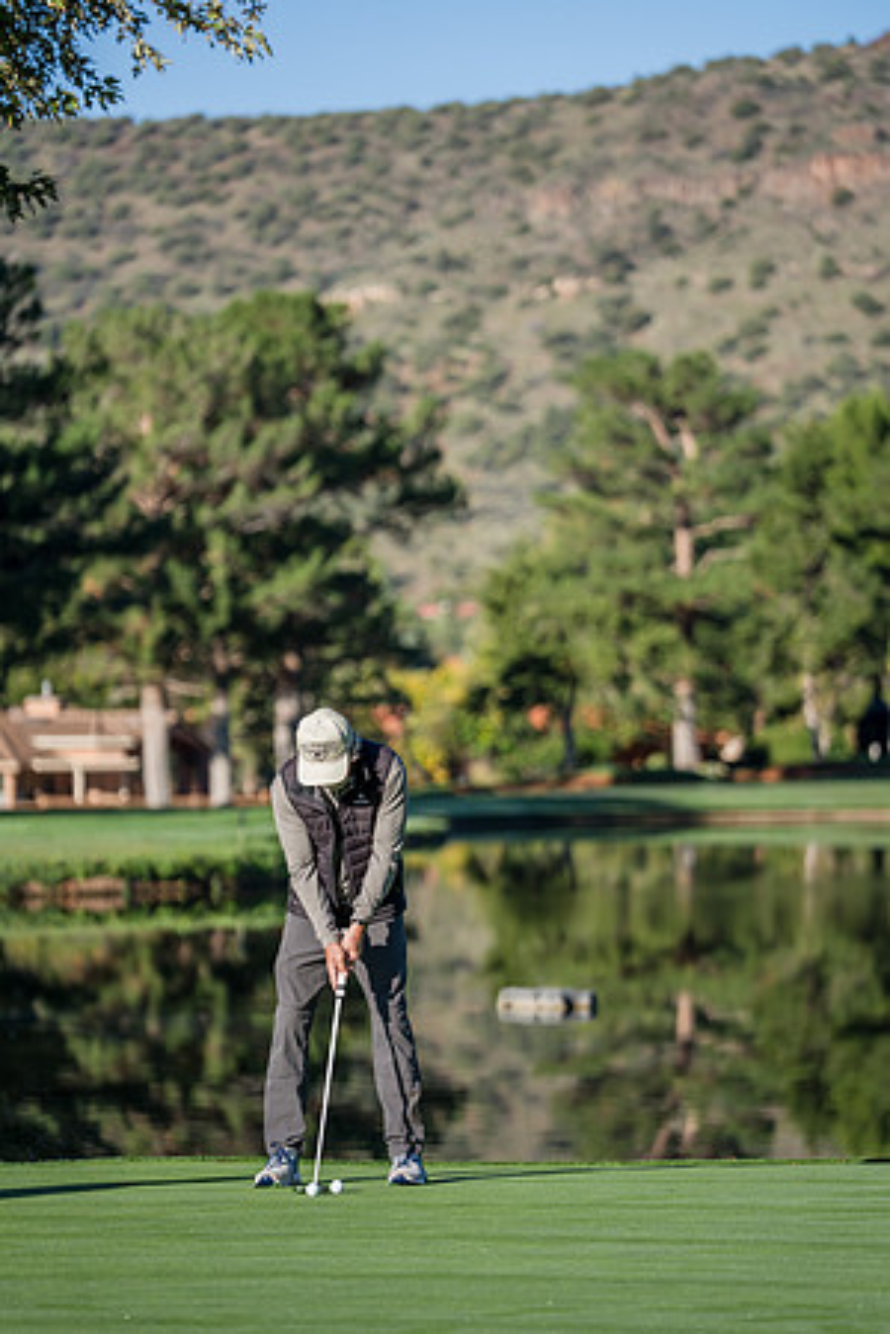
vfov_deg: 13.9
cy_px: 667
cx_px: 445
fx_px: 5469
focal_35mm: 148
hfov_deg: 9.3
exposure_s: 1/3200
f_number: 2.8
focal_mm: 147.5
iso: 400
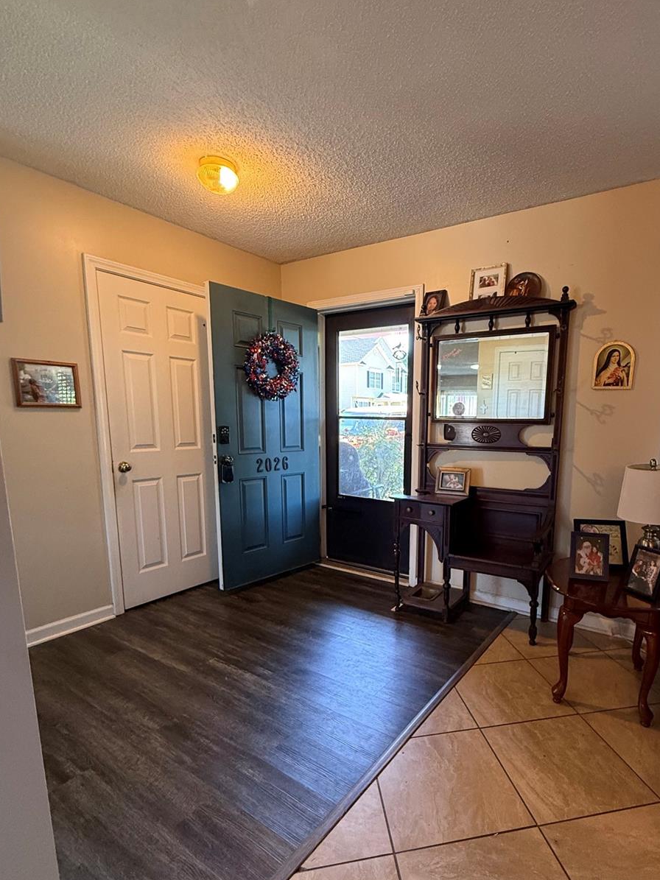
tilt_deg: -9.7
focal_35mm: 18
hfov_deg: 70.9
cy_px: 497
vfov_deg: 87.3
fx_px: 458
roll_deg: -1.3
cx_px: 395
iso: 320
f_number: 2.2
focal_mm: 2.22
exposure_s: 1/60
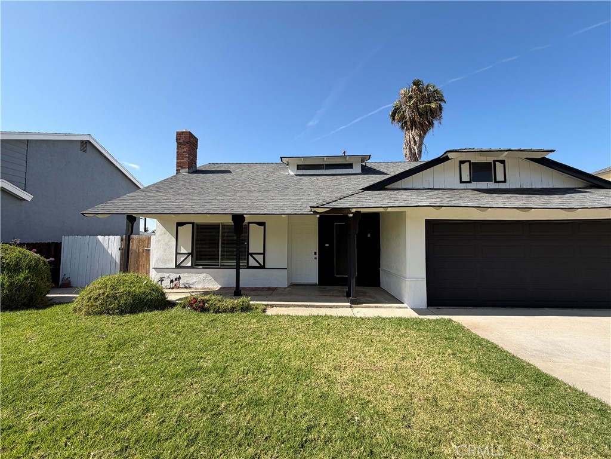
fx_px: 247
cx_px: 306
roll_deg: +0.3
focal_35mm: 14
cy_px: 230
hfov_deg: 102.1
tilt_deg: +3.2
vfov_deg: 85.7
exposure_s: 1/770
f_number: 2.2
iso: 32
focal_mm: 2.22
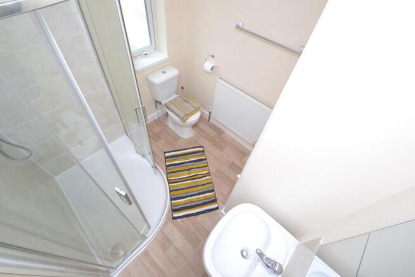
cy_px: 138
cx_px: 208
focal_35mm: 15
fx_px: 173
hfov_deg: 100.4
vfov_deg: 77.4
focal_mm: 10
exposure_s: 1/250
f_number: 8
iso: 1600
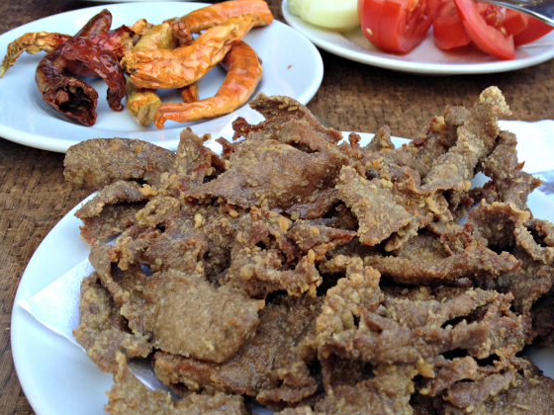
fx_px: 800
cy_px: 264
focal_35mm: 50
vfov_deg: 29.0
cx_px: 358
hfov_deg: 37.9
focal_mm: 4.28
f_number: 2.4
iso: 50
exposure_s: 1/141
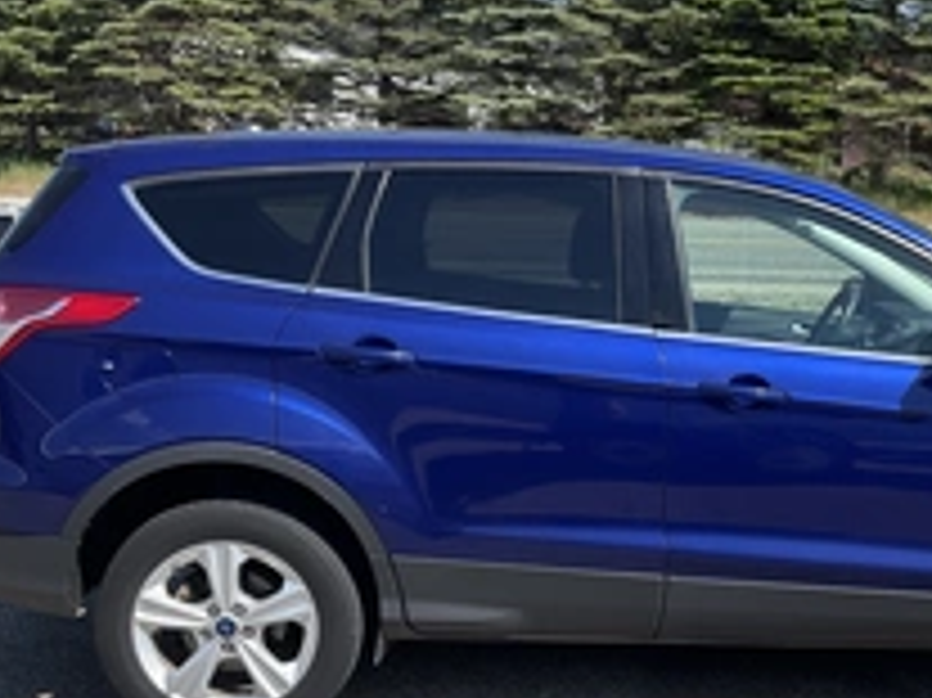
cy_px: 464
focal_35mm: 56
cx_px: 738
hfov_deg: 33.4
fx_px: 1507
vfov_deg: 25.9
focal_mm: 3
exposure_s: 1/1377
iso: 25
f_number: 1.8
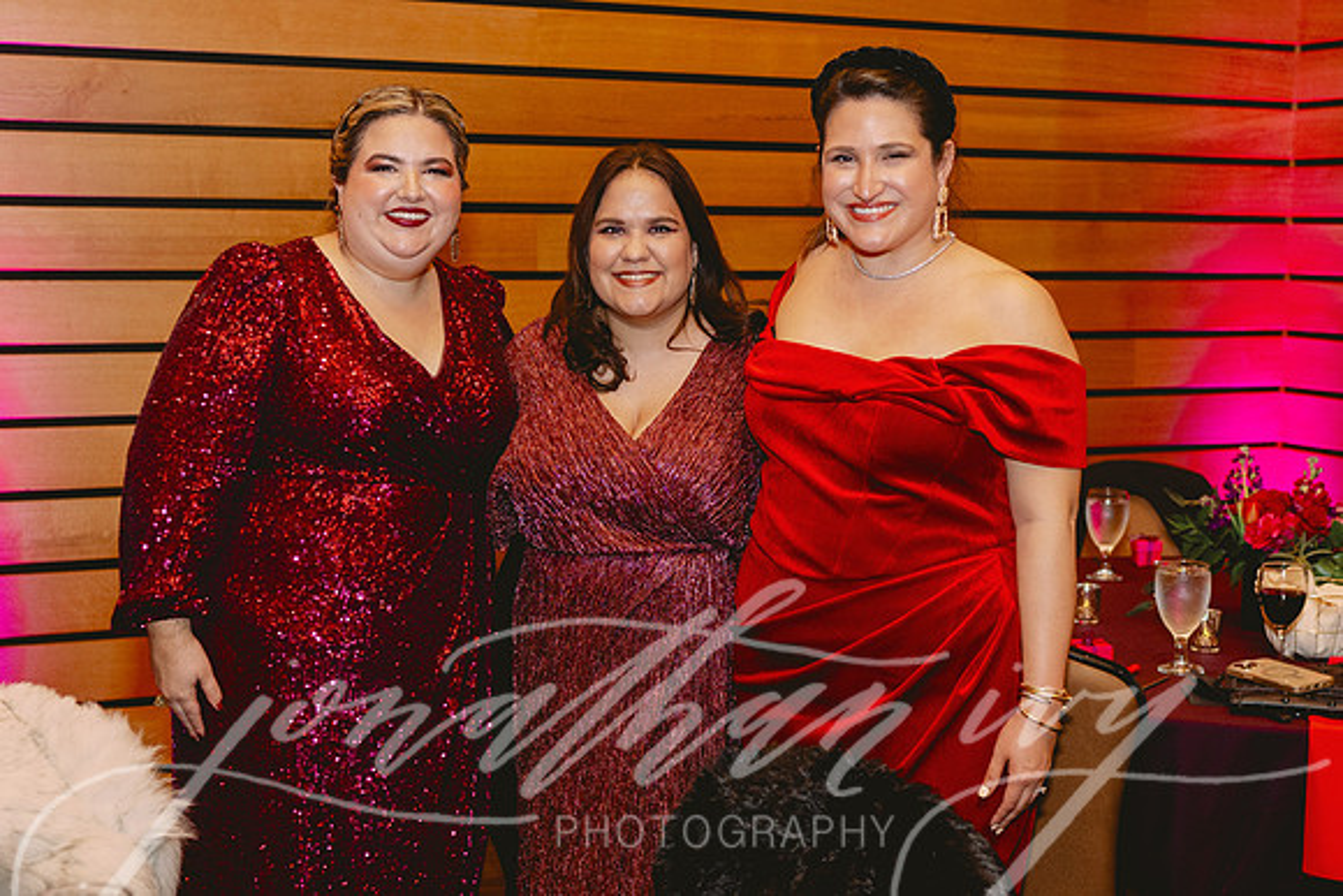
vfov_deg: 24.9
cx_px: 703
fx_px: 2032
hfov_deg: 36.6
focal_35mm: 54
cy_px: 448
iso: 1600
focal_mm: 35
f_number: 2.5
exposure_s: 1/125
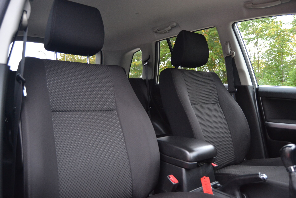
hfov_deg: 67.4
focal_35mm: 27
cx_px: 148
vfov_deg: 47.9
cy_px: 99
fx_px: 222
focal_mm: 18
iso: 900
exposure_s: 1/60
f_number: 3.5
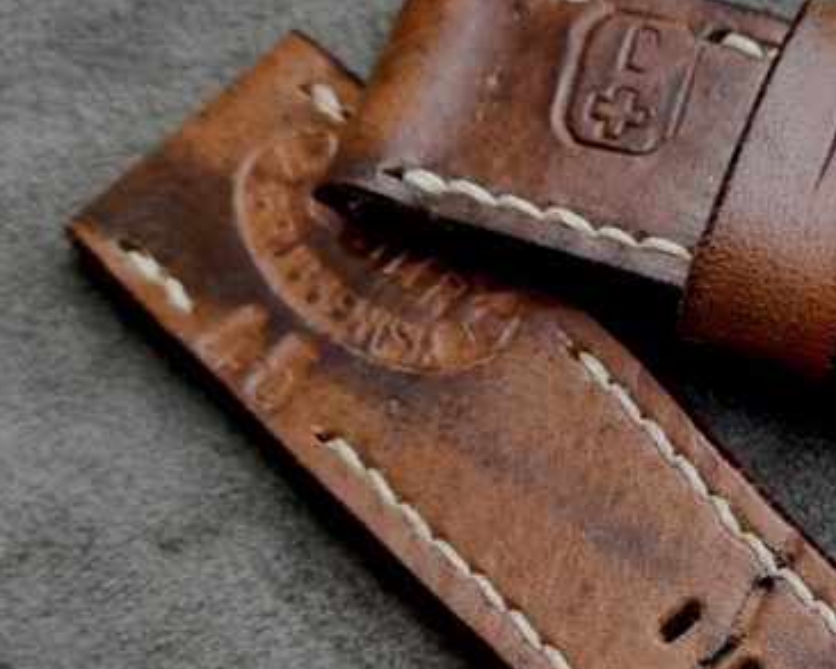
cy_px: 541
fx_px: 1757
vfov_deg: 21.3
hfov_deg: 25.6
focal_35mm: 71
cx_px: 804
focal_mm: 5.4
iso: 640
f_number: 1.8
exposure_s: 1/25
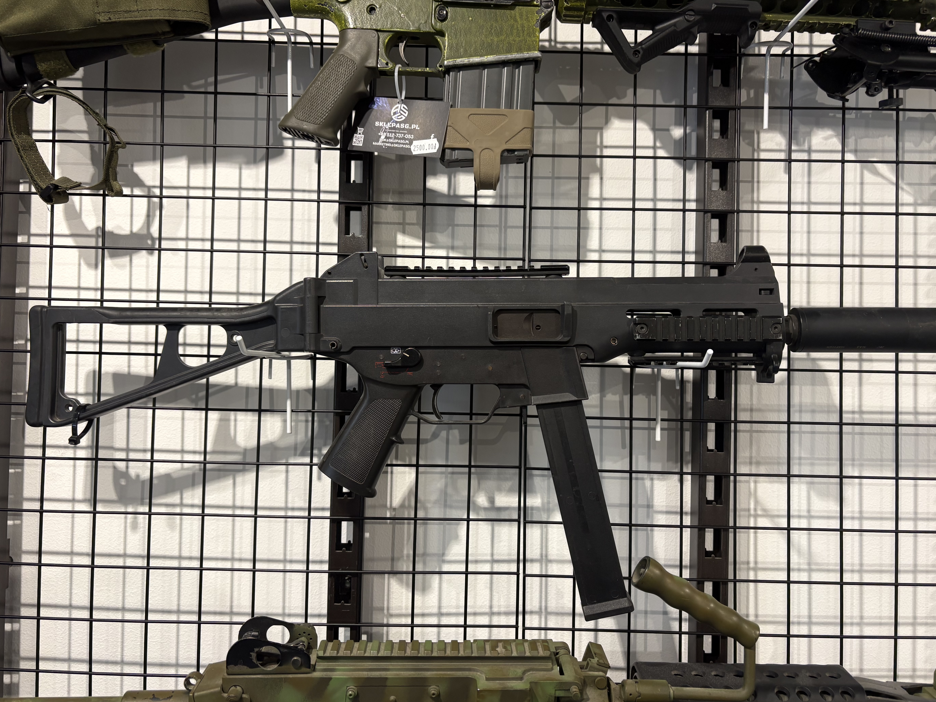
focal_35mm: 27
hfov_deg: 65.3
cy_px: 349
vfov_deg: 51.4
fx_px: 730
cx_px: 471
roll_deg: -1.3
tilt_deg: -0.3
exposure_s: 1/50
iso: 100
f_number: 1.6
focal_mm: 5.96
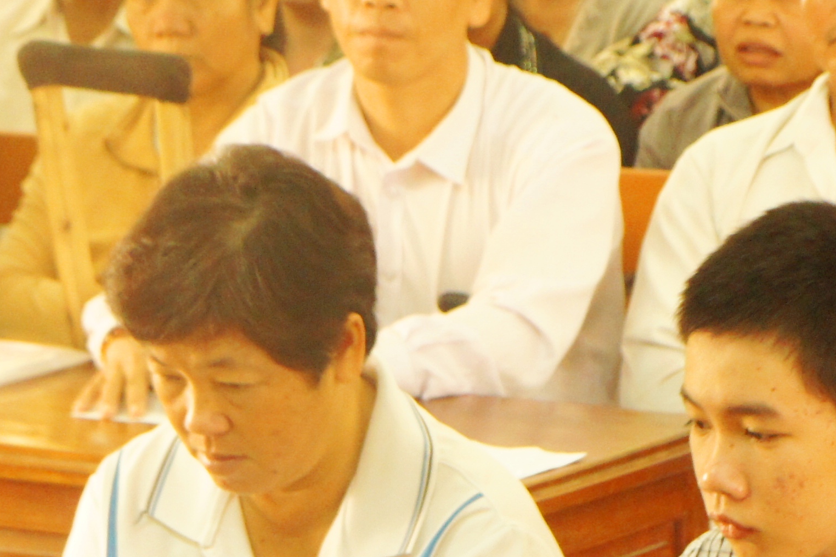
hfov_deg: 8.3
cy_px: 18
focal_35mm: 249
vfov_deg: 5.5
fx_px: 5769
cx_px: 227
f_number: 5.6
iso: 1600
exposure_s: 1/20
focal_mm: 55
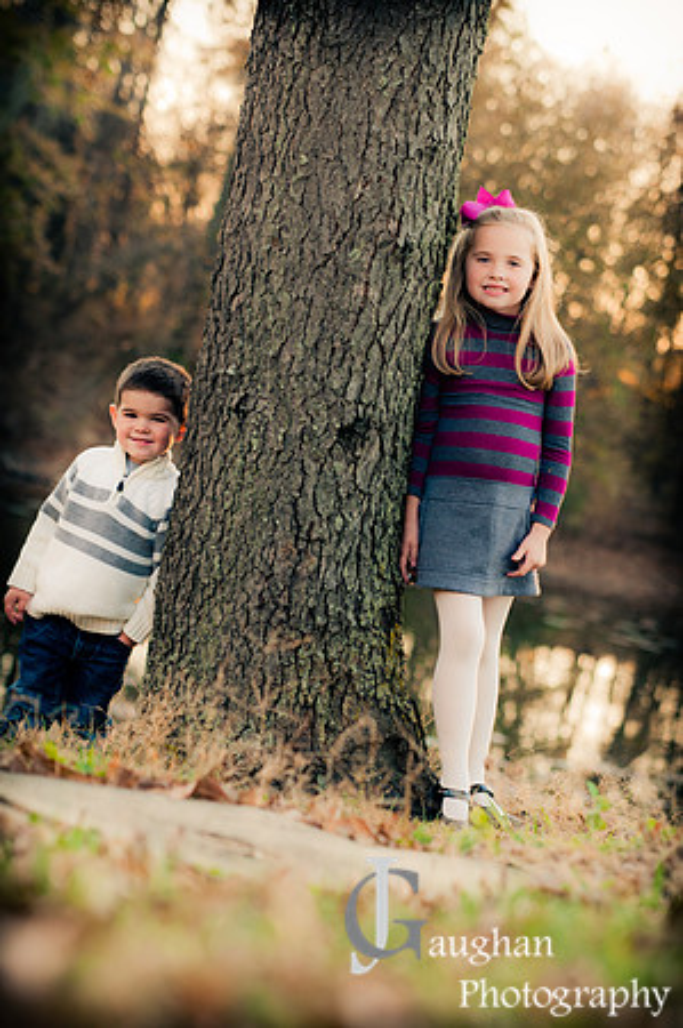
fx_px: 3337
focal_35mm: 117
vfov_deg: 17.5
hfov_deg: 11.7
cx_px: 342
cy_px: 514
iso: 400
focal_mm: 78
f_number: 3.2
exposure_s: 1/160
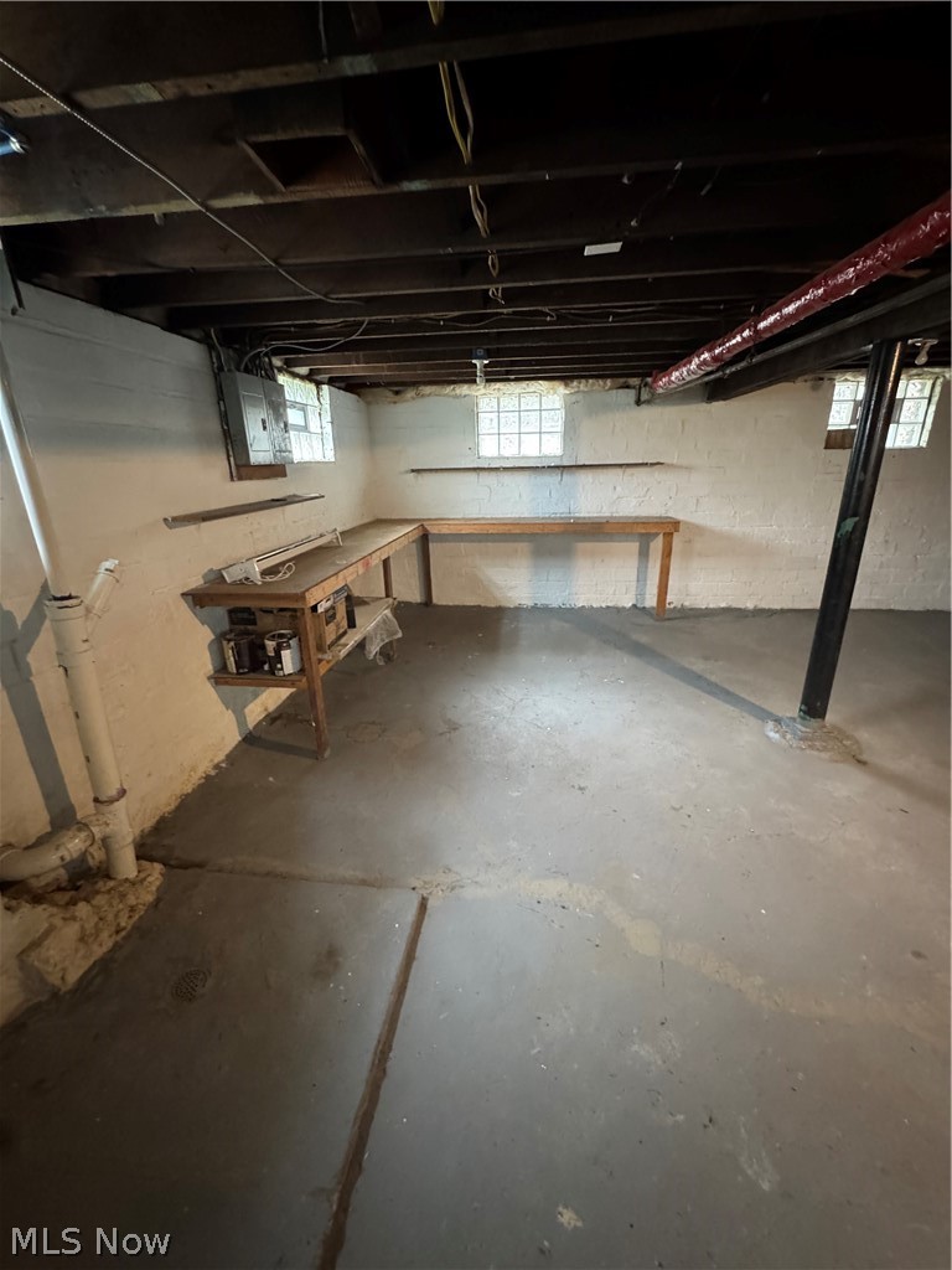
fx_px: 513
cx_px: 476
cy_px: 635
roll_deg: +1.4
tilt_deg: -18.5
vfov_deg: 102.1
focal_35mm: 14
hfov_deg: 85.7
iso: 1250
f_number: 2.2
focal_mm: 2.22
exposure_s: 1/40
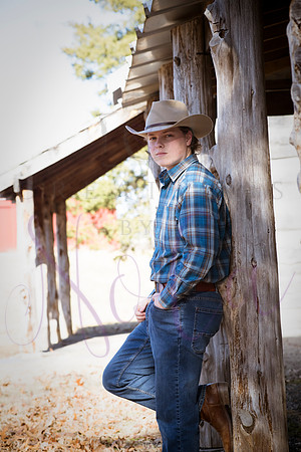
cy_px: 226
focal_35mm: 112
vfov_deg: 18.3
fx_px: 1405
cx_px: 150
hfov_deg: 12.2
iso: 800
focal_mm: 112
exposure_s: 1/500
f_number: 7.1
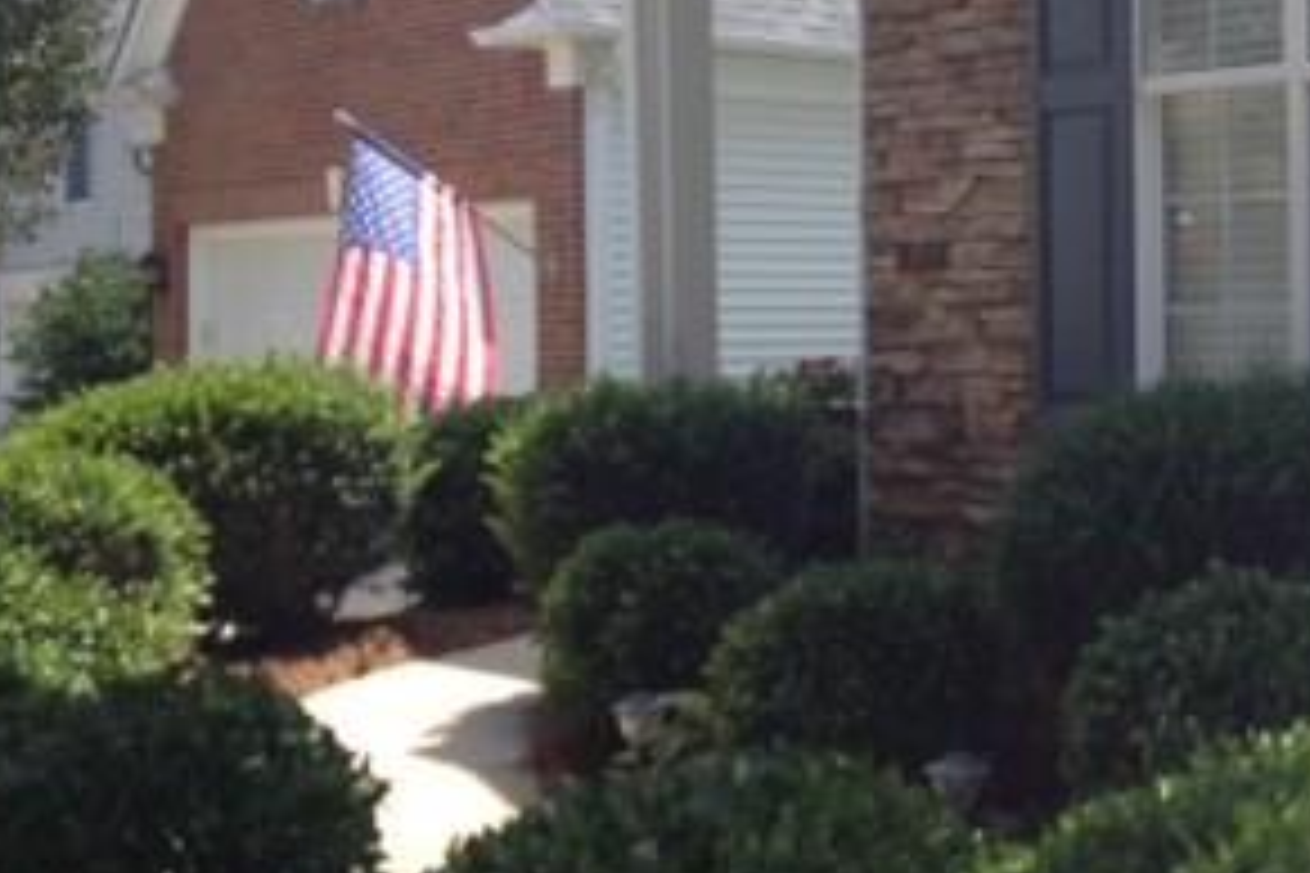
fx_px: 2911
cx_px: 1378
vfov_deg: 17.0
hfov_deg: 24.0
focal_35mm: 80
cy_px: 284
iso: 50
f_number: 2.4
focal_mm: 4.28
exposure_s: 1/627
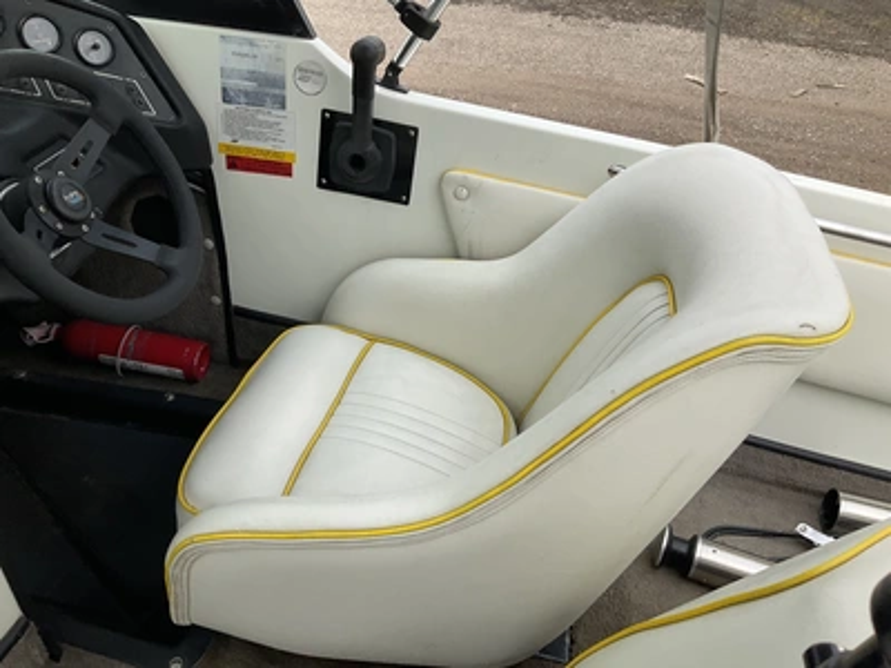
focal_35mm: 29
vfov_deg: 48.2
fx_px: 746
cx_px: 446
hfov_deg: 61.7
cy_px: 334
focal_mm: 3
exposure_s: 1/666
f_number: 1.8
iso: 25
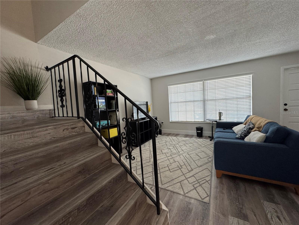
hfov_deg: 102.1
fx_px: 121
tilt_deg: -3.5
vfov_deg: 85.7
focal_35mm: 14
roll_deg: +3.5
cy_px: 112
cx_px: 150
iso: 250
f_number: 2.2
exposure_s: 1/120
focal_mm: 2.22
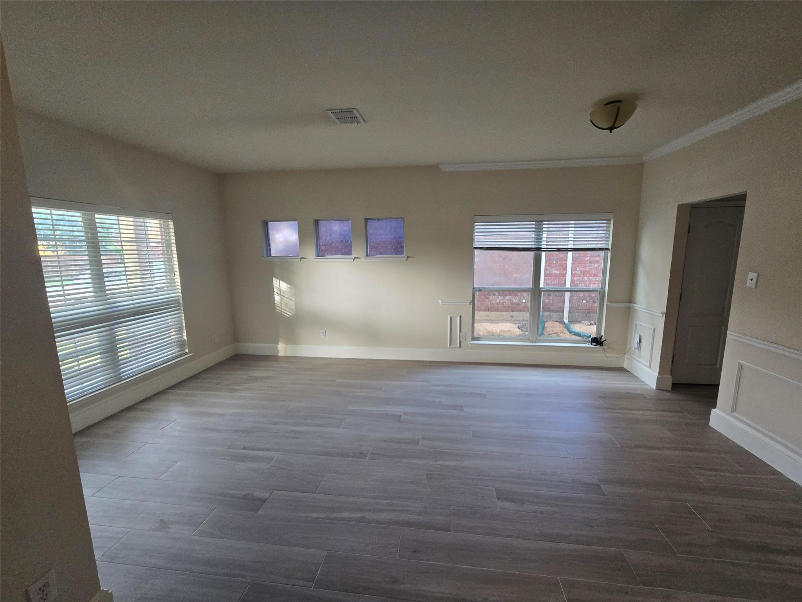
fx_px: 301
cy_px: 301
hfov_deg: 106.2
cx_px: 401
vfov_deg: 89.9
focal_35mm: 13
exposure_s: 1/60
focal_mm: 2.2
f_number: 2.2
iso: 250
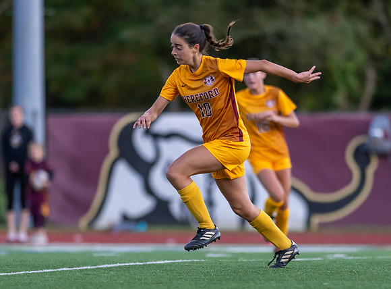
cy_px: 200
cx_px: 206
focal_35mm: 489
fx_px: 5496
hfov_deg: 4.1
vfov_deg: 3.0
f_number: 2.8
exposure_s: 1/1600
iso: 1800
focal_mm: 300
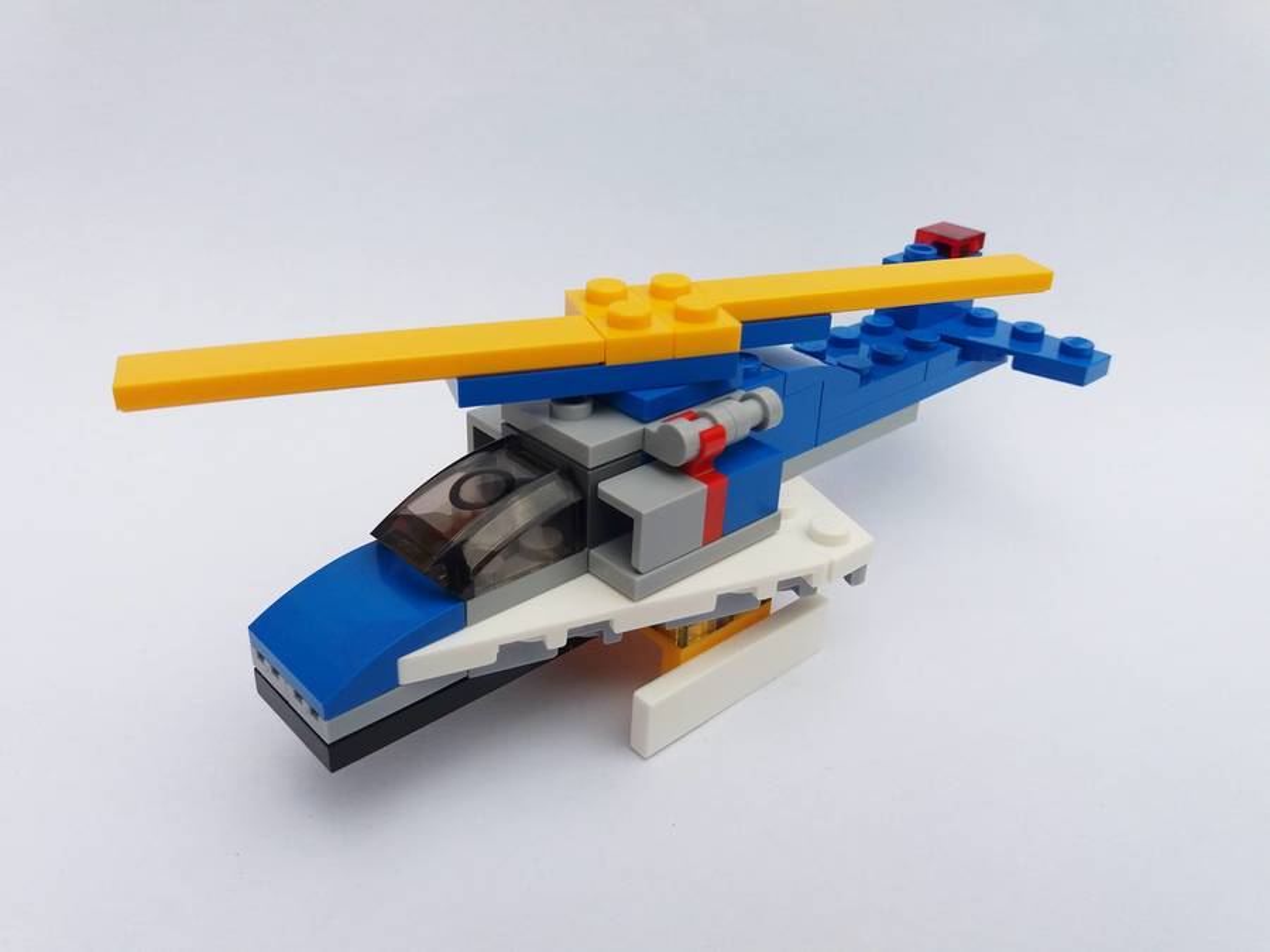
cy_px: 476
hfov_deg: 63.4
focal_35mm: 28
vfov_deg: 49.7
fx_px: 1027
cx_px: 635
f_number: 1.9
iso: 64
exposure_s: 1/420
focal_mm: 3.7
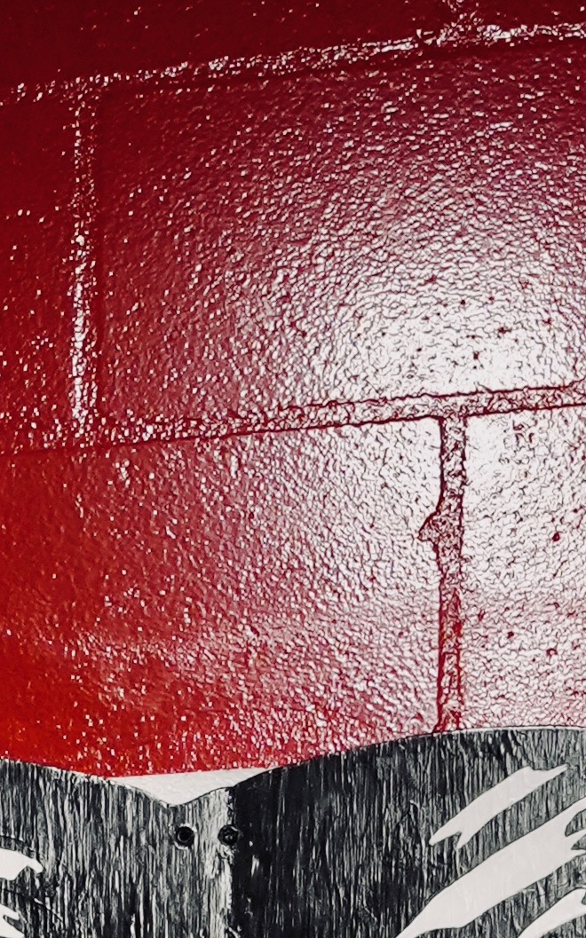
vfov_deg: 11.5
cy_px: 2008
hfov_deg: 7.9
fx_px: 4091
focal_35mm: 160
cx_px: -525
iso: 2000
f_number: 4
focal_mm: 24
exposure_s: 1/160
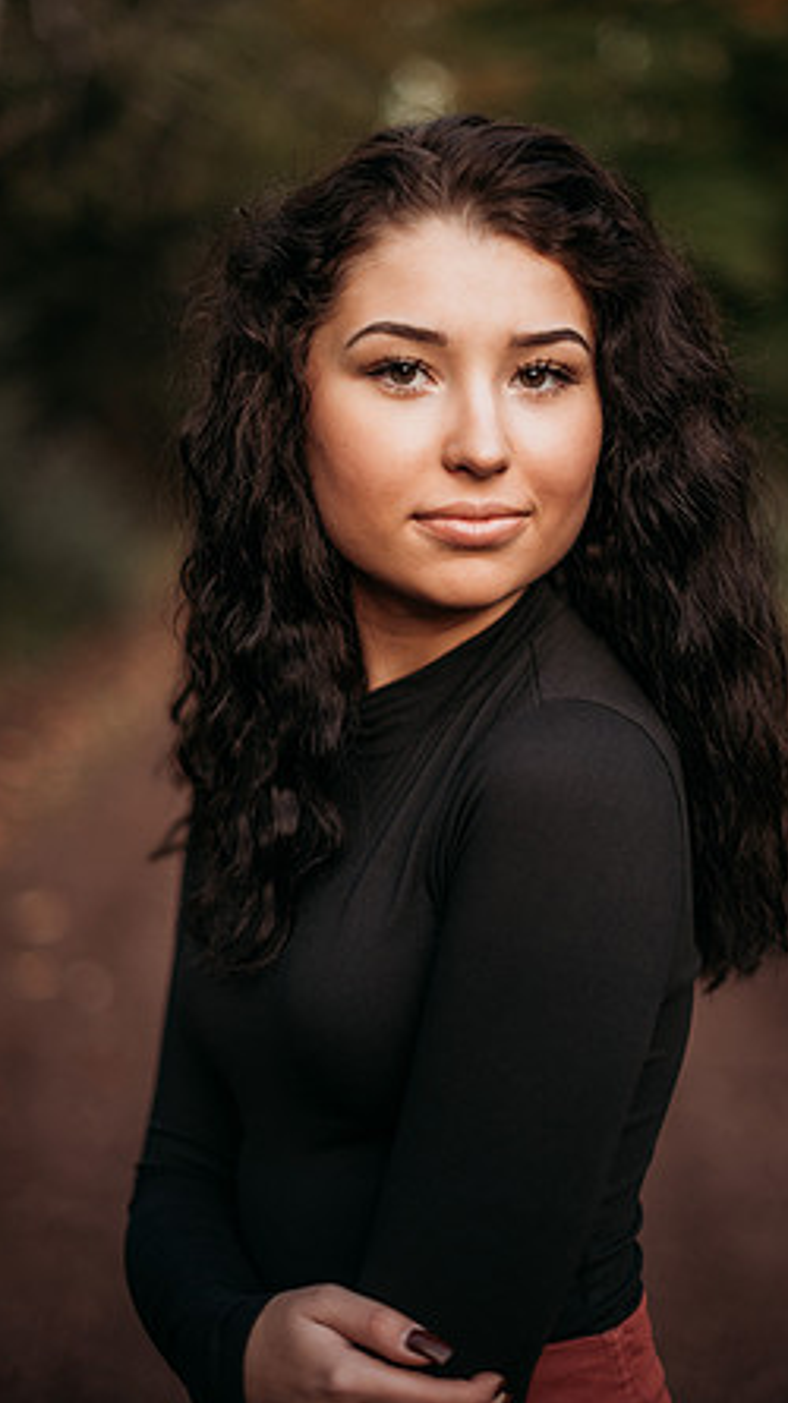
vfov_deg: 39.2
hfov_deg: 22.6
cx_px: 435
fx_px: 1971
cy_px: 703
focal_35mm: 53
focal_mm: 50
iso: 125
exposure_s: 1/160
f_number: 1.4
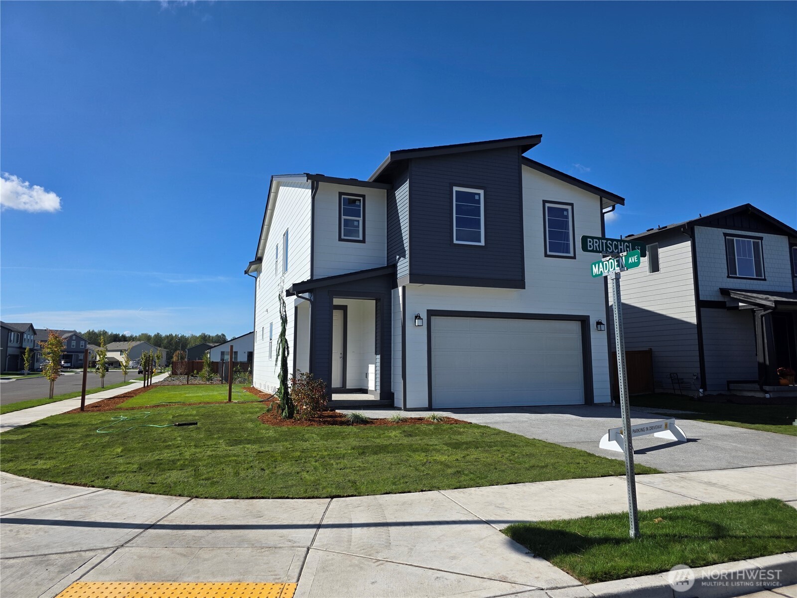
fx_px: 530
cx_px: 398
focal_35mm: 23
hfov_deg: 73.9
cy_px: 299
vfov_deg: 58.9
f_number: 1.7
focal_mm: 6.3
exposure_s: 1/7061
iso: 80
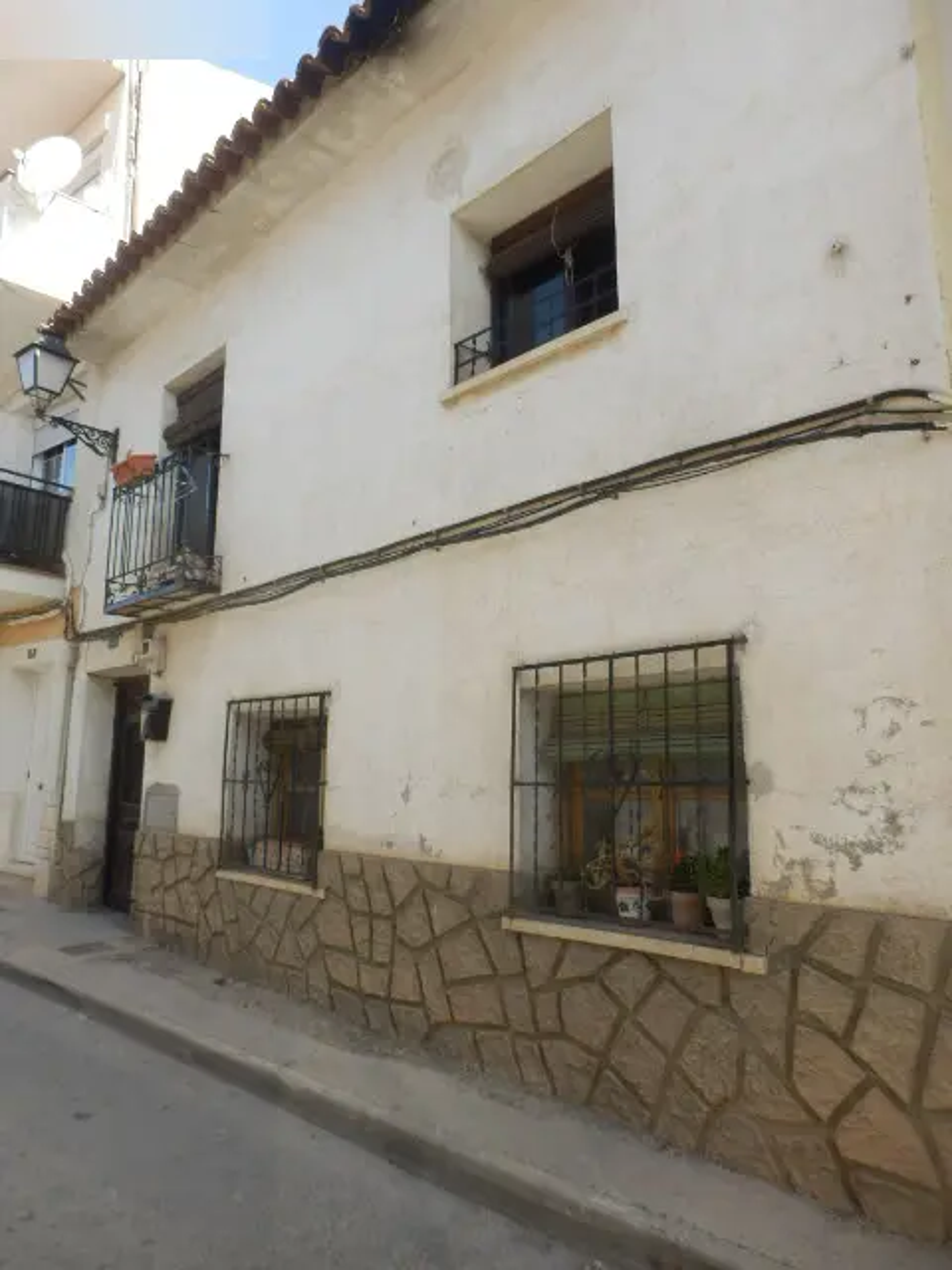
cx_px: 476
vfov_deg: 71.6
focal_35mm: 24
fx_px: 880
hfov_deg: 56.8
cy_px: 635
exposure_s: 1/250
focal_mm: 4.2
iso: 80
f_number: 3
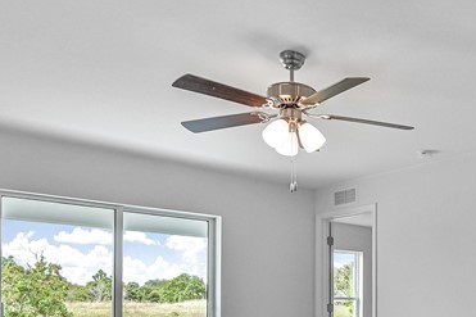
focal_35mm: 41
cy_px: 309
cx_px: 389
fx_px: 542
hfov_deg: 44.8
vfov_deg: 30.5
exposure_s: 1/160
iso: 800
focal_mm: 14
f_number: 6.3
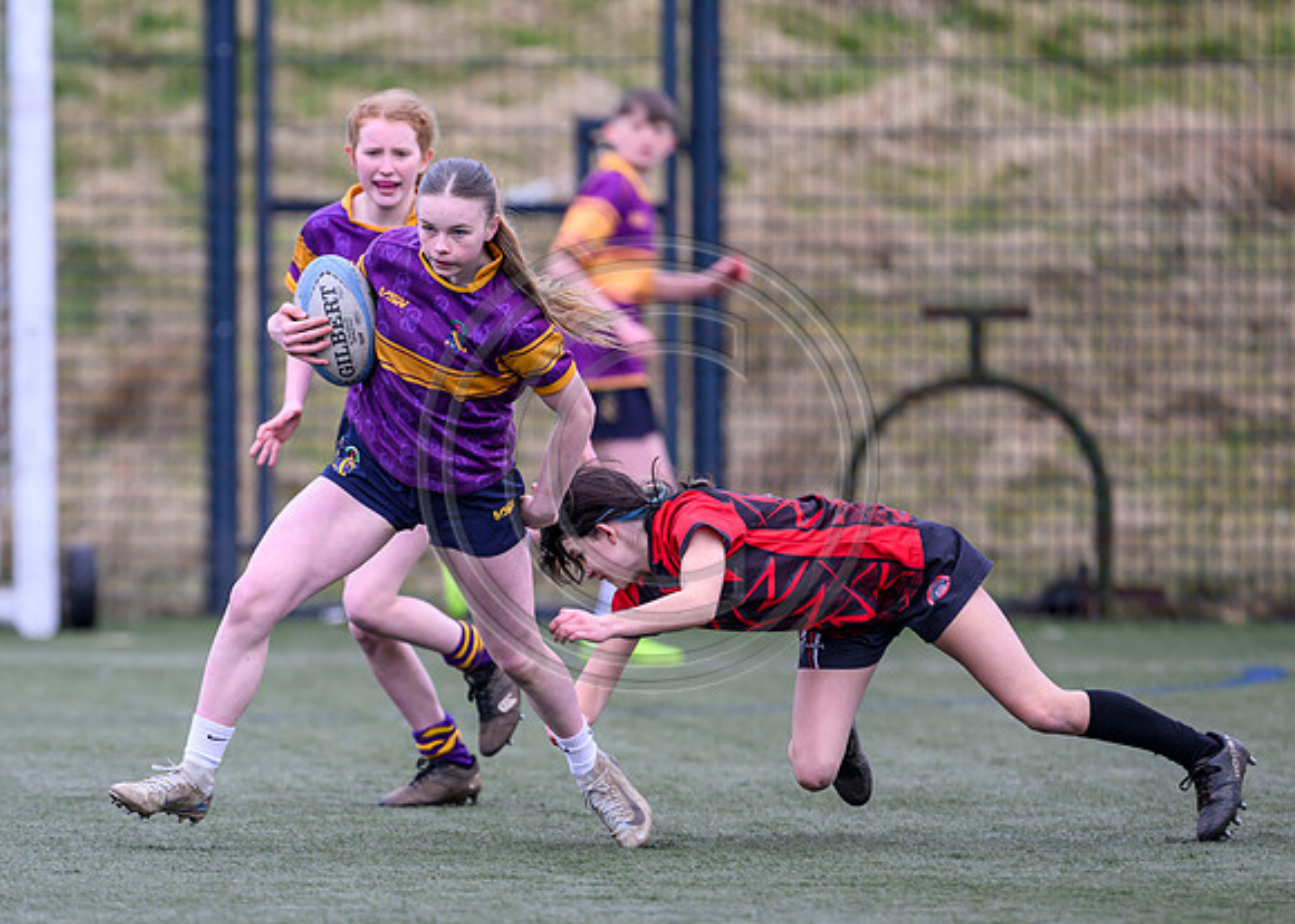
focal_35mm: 645
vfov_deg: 2.2
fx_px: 23709
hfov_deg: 3.1
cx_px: 466
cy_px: 618
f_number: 3.2
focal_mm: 400
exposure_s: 1/1250
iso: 500
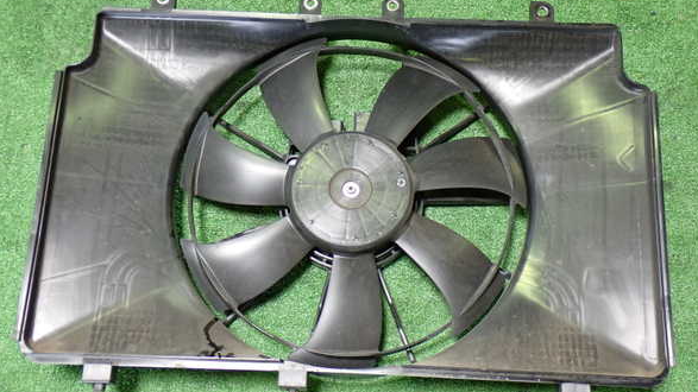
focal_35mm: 49
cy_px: 183
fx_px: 907
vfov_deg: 24.4
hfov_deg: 42.1
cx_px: 354
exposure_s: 1/40
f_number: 2.9
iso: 400
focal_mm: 7.84
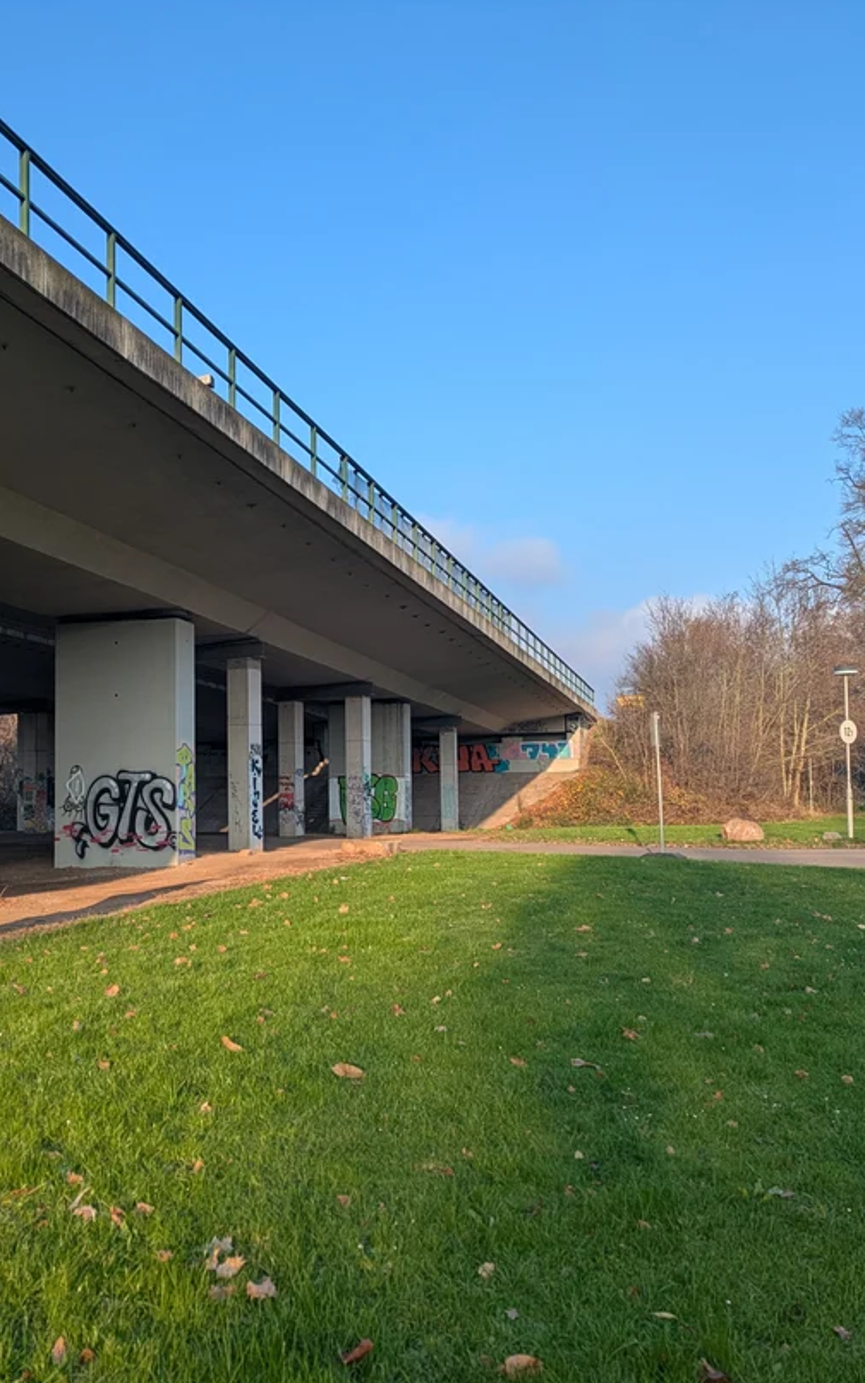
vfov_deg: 54.0
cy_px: 700
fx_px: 1357
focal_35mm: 36
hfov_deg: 35.0
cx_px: 293
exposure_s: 1/899
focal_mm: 5.43
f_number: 1.89
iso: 47
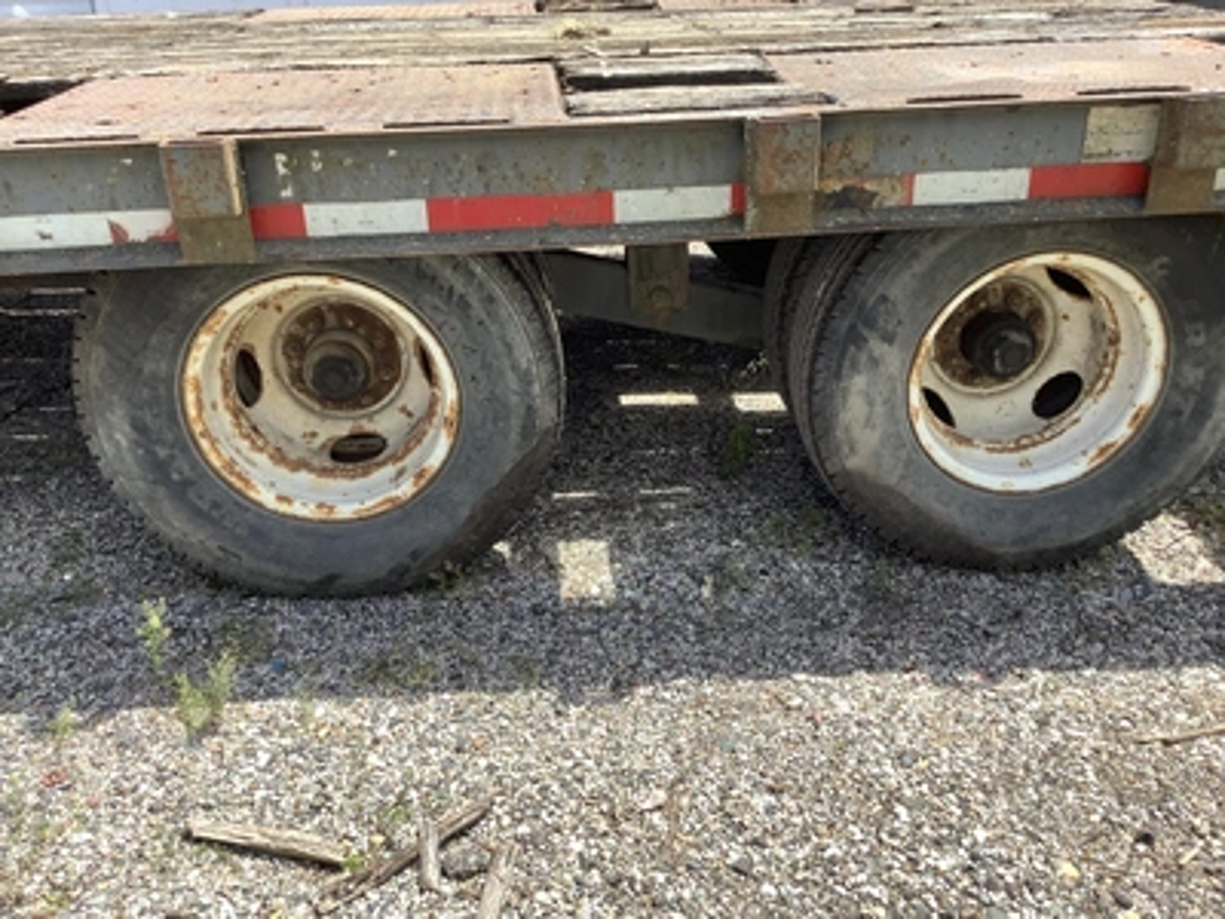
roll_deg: -3.3
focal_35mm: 31
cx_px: 612
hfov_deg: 58.4
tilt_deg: -27.0
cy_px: 460
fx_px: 1097
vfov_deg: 45.4
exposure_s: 1/558
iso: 25
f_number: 2.4
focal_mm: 3.3
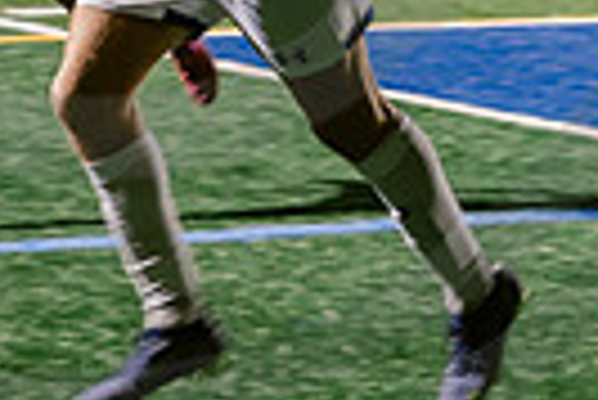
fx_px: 5072
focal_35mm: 305
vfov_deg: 4.5
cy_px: -258
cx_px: 63
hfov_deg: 6.7
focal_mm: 70
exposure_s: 1/160
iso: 2500
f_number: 4
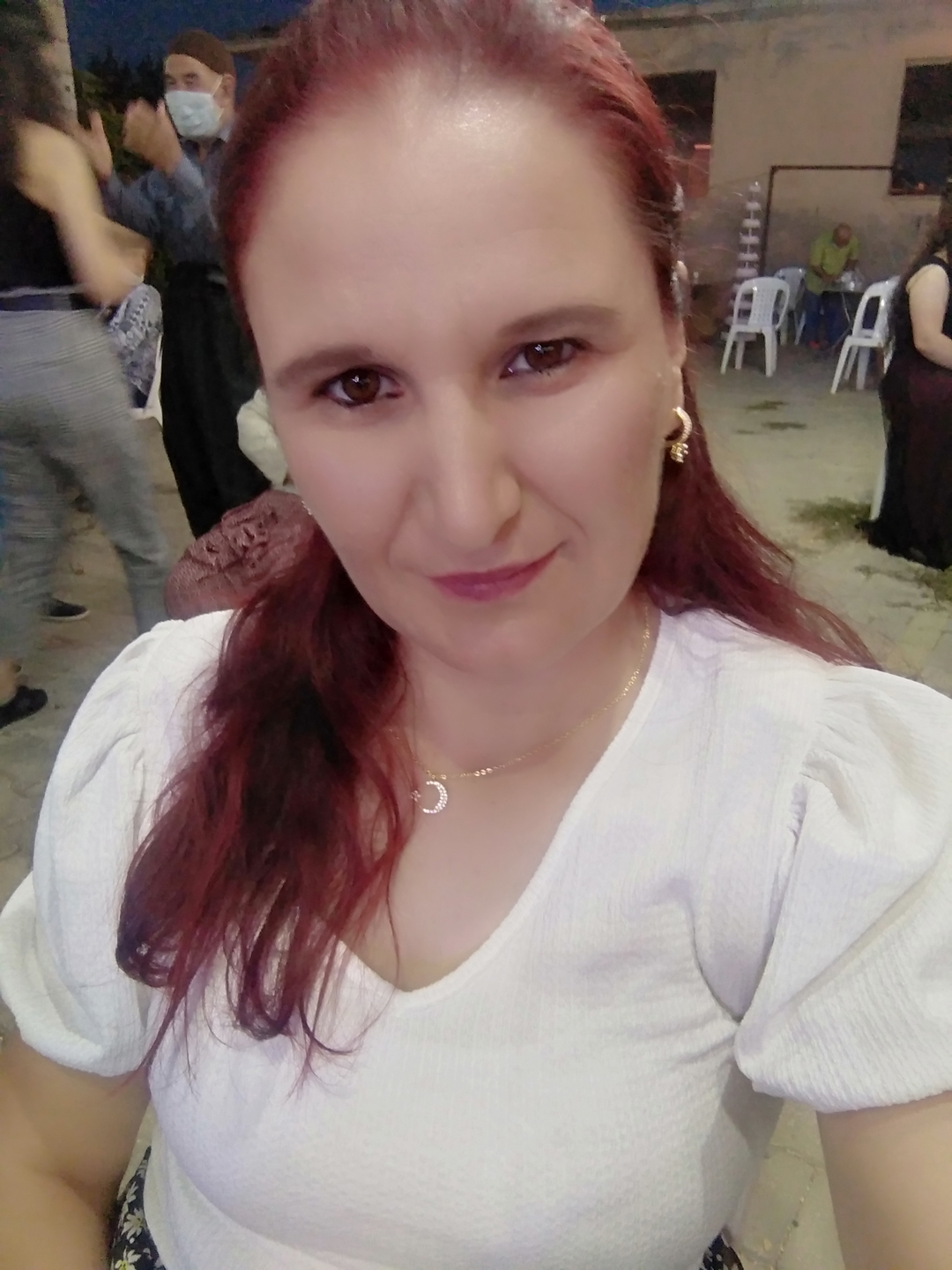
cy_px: 635
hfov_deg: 49.7
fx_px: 1027
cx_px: 476
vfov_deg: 63.4
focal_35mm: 28
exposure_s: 1/20
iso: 729
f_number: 2
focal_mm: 3.02
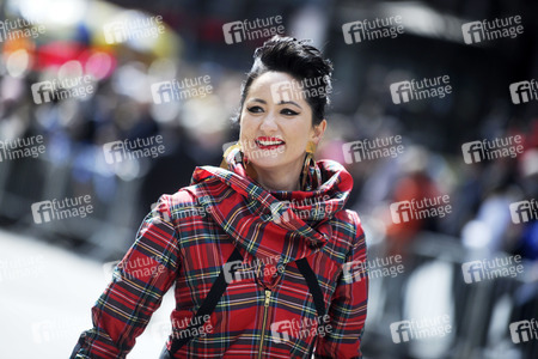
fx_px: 2989
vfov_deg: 6.9
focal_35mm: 200
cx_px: 269
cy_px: 180
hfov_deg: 10.3
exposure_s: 1/2500
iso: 400
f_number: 9
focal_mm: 200
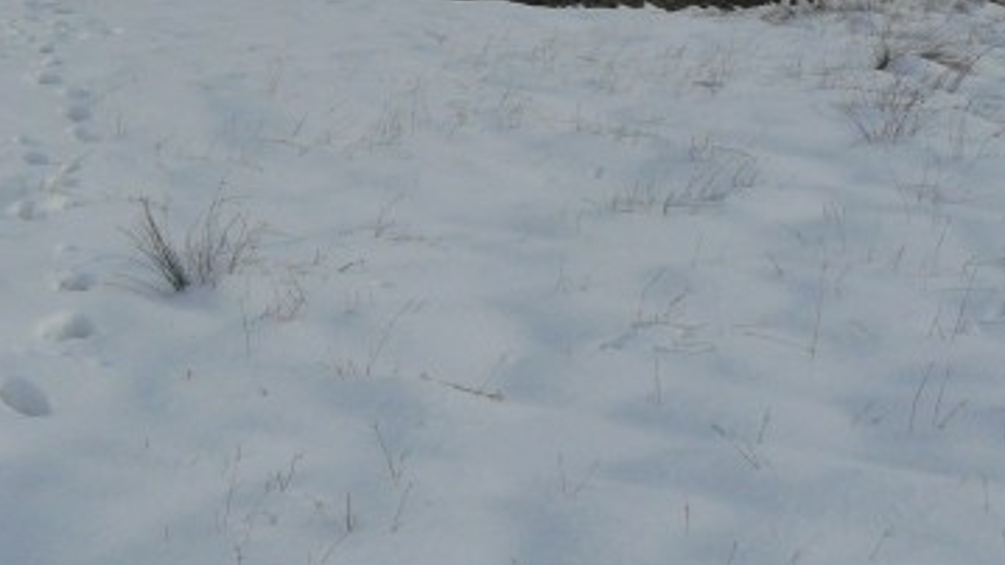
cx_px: 17
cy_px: -224
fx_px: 2239
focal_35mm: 84
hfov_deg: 24.2
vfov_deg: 13.7
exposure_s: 1/500
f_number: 6.3
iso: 100
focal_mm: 6
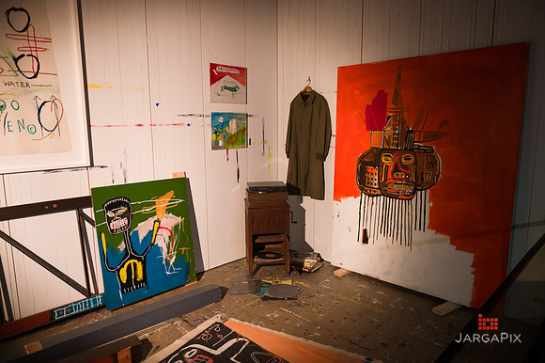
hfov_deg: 73.8
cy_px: 182
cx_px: 272
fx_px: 363
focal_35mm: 24
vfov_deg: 53.1
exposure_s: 1/500
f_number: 3.2
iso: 3200
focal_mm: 24
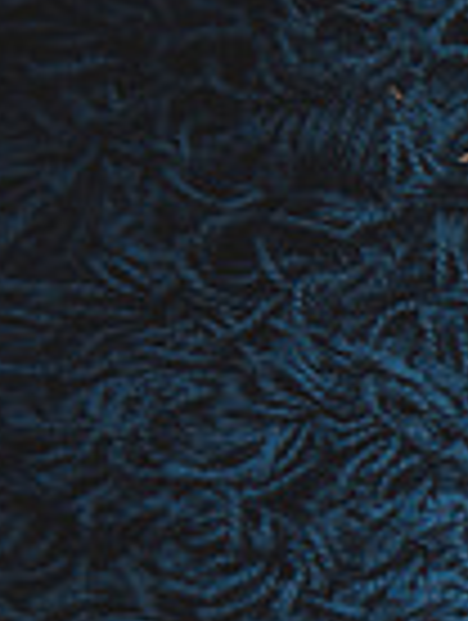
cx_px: 1269
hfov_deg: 9.6
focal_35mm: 129
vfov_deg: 14.5
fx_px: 2318
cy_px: 862
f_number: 2.8
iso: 100
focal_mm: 32
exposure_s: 1/125
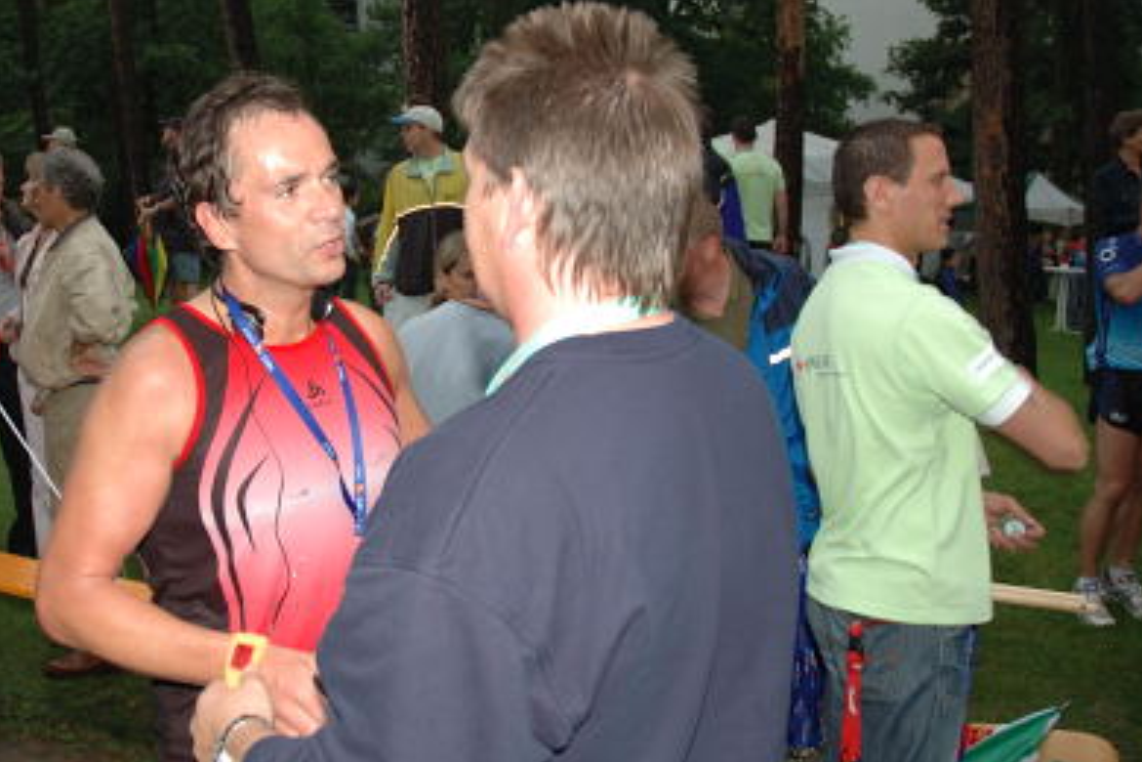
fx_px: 1237
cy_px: 306
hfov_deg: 48.7
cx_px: 375
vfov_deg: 34.1
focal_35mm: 39
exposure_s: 1/60
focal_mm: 18
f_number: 4
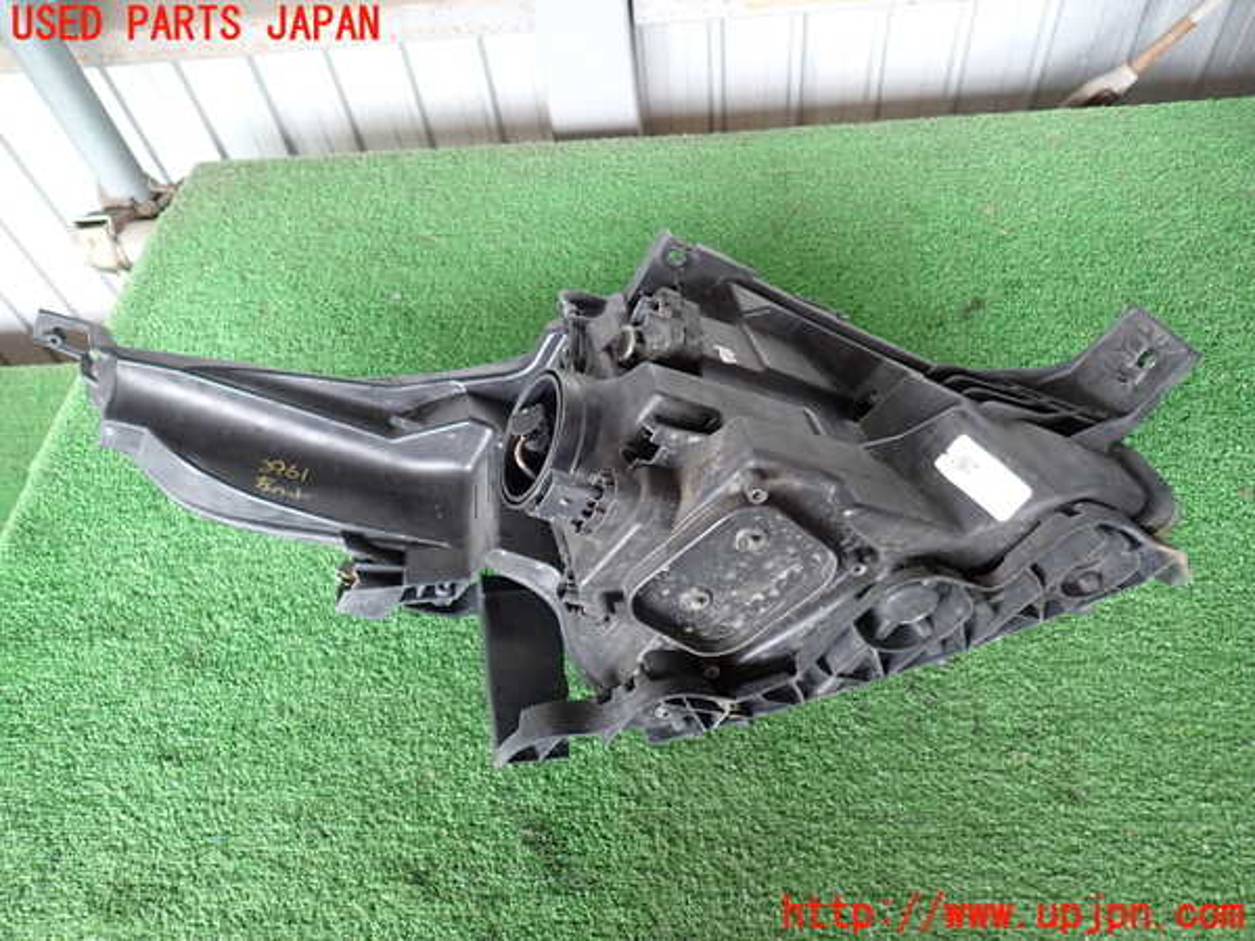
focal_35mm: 25
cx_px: 628
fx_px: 906
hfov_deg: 69.4
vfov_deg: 54.9
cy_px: 470
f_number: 2
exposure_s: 1/50
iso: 200
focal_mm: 4.5
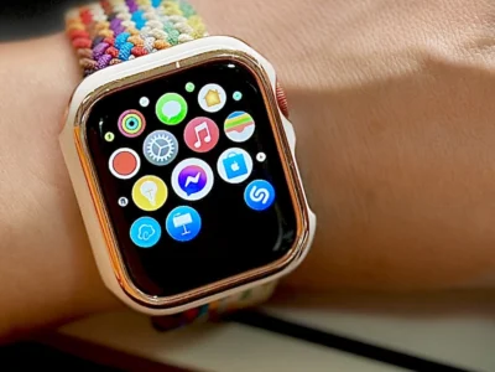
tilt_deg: -40.7
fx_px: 686
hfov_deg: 39.7
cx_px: 248
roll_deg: +3.9
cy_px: 186
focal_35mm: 48
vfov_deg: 30.3
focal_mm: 6.86
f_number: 1.78
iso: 160
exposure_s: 1/120
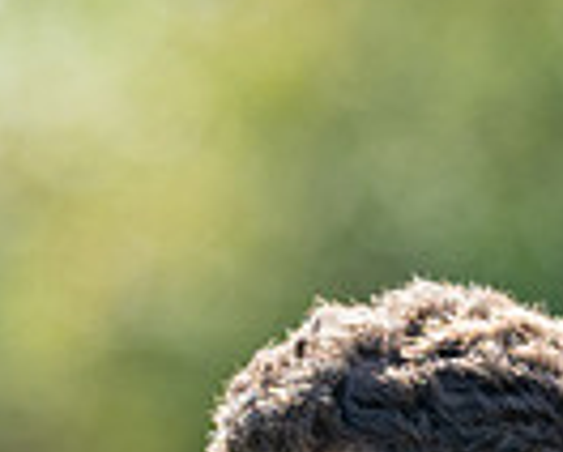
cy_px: 754
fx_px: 20075
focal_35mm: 1203
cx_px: 394
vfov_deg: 1.3
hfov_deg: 1.6
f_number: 1.8
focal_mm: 135
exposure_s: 1/1000
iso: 80
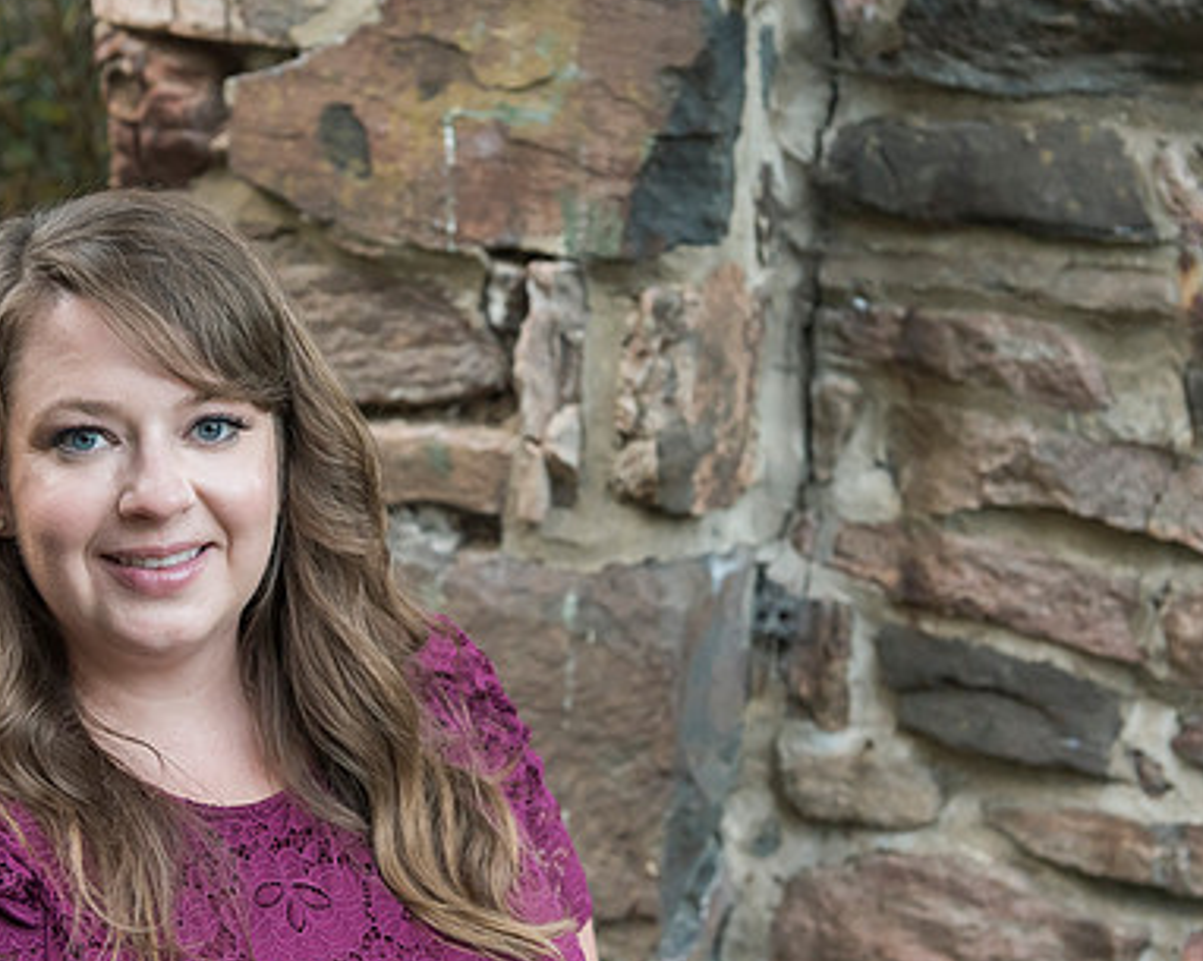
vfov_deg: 21.5
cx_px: 499
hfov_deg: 26.7
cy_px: 436
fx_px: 2526
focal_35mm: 71
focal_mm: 48
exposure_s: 1/250
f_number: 3.5
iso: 1600
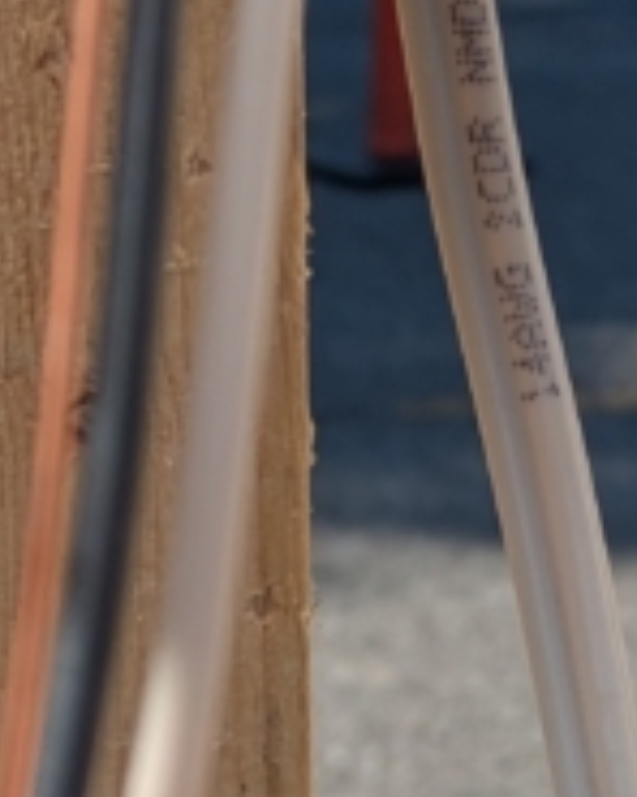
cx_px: 303
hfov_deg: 11.4
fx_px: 3181
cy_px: 233
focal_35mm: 135
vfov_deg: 14.2
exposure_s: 1/3226
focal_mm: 5.43
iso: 49
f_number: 1.89
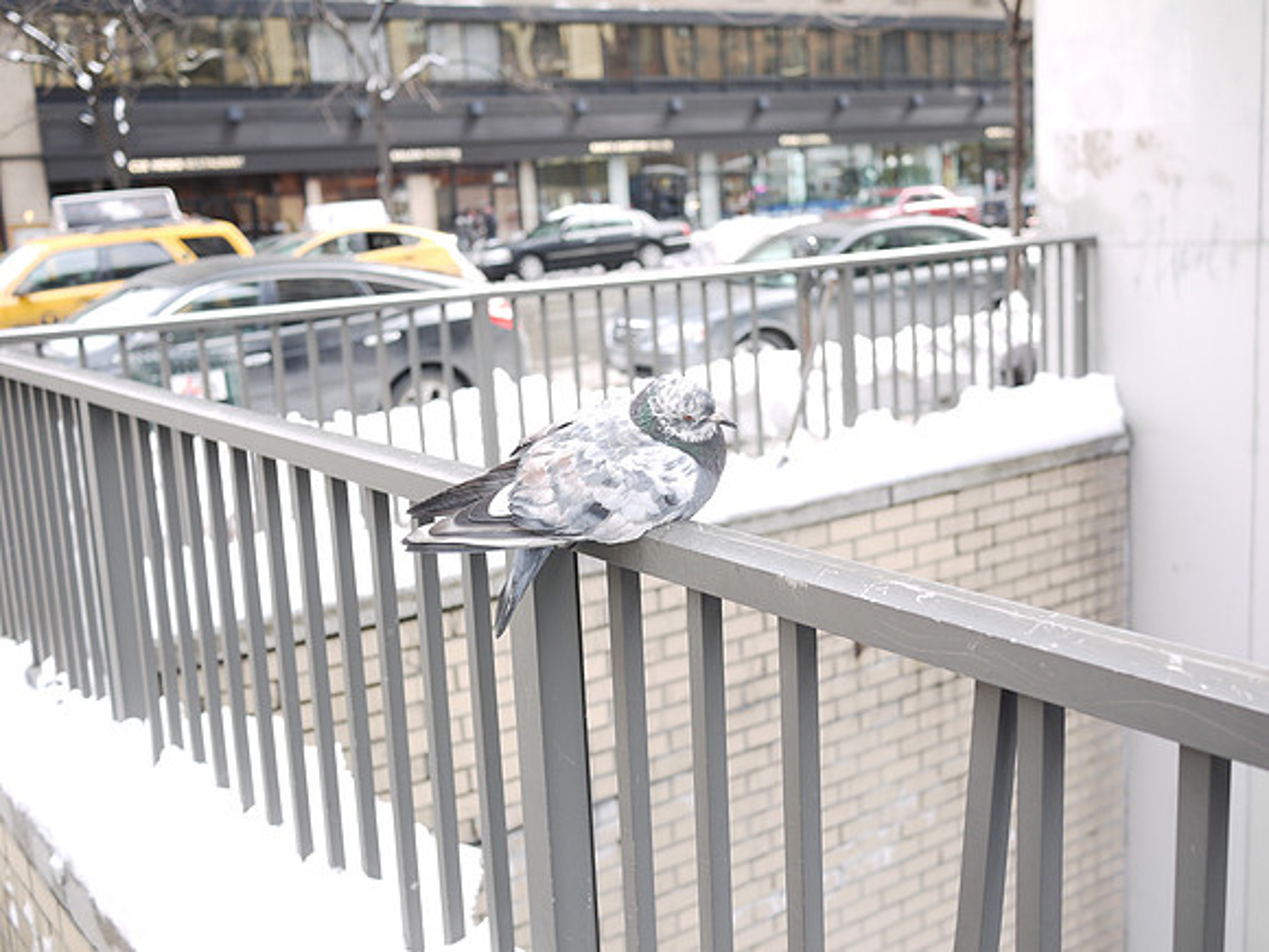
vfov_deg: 36.0
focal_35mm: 40
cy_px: 476
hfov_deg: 46.8
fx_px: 1466
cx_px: 634
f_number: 2.8
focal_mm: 20
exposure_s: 1/125
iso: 100
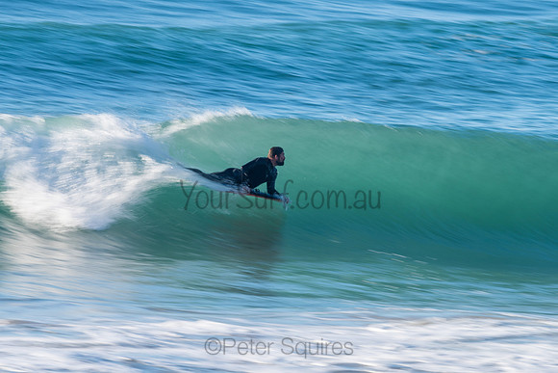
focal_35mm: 612
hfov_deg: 3.4
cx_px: 279
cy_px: 186
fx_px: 9494
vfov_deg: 2.2
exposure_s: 1/30
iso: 64
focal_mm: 500
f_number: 20
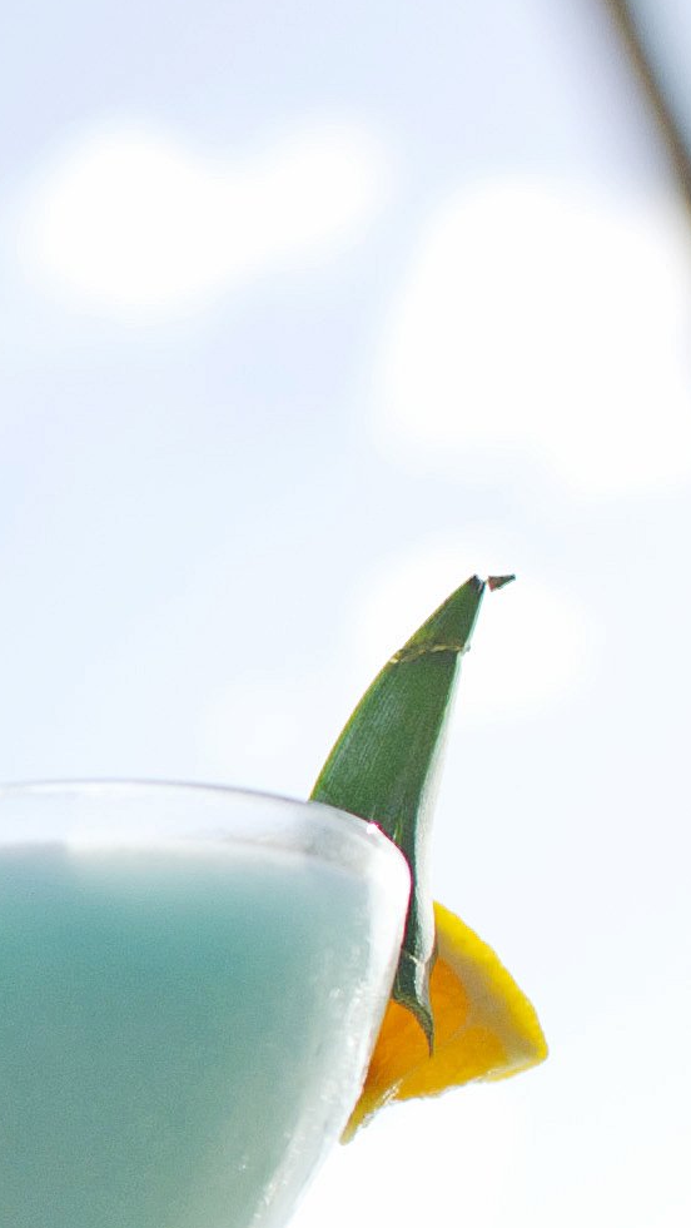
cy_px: 895
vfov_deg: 19.5
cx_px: -1036
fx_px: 3550
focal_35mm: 109
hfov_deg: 9.7
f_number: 2
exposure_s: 1/8000
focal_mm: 24
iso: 400
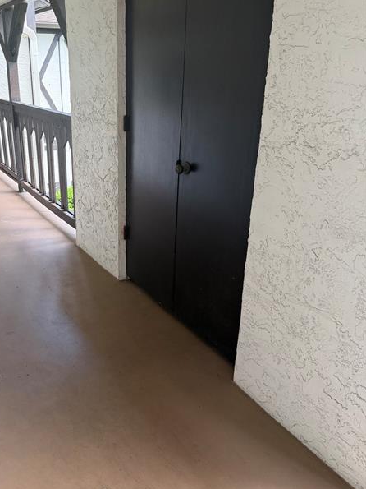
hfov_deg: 45.0
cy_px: 235
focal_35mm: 31
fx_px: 437
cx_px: 132
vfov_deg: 58.3
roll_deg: -0.8
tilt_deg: -23.3
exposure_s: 1/182
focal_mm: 6.76
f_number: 1.78
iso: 200
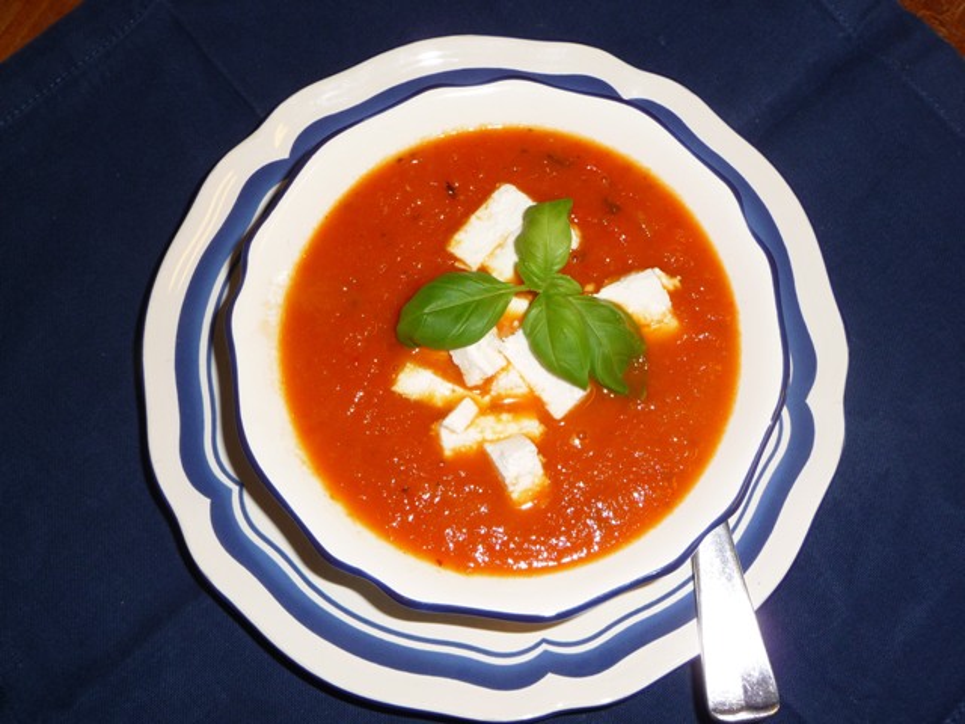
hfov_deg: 46.8
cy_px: 362
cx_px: 482
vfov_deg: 36.0
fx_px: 1115
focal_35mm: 40
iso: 100
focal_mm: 6.7
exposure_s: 1/30
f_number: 3.9
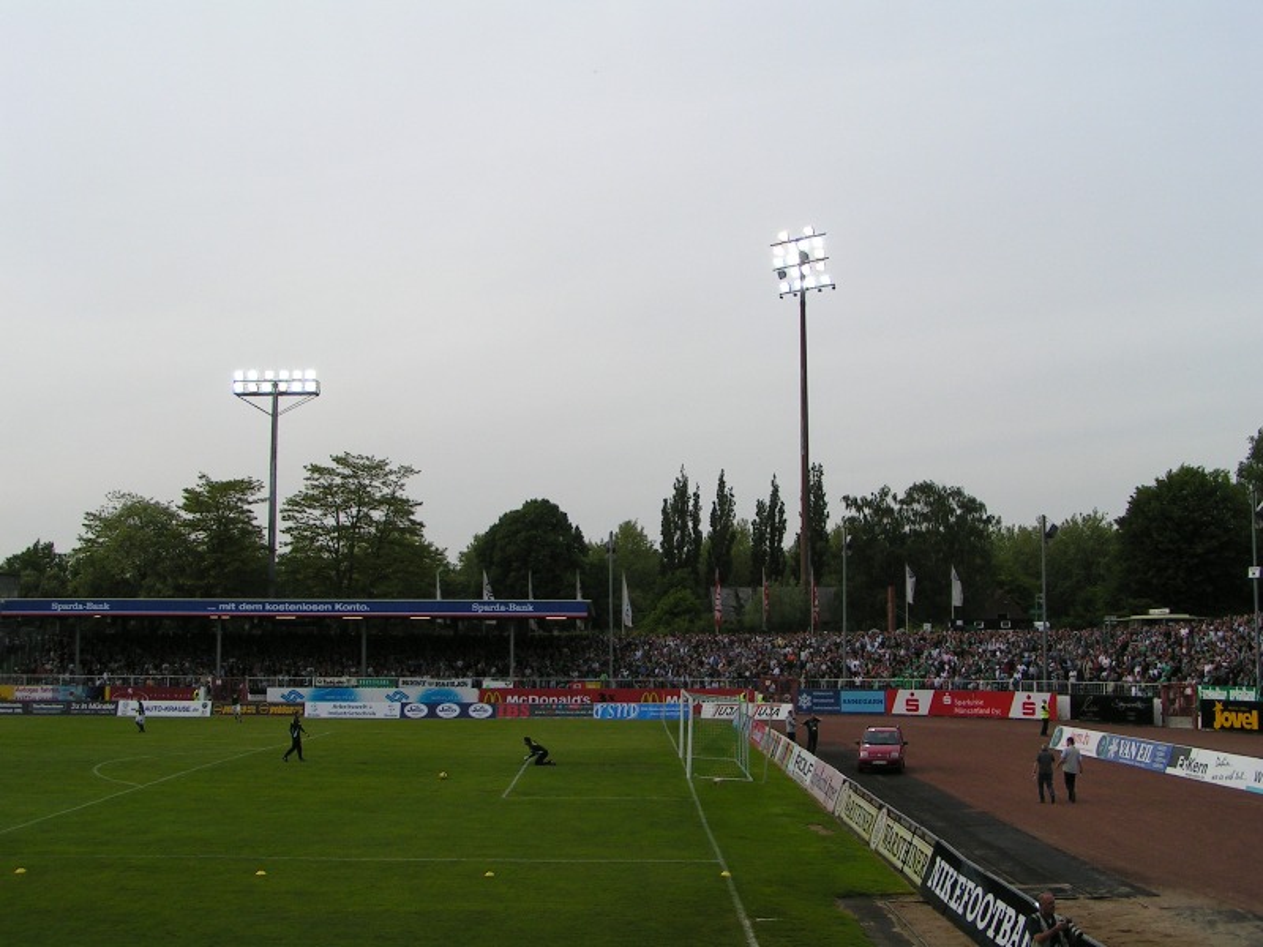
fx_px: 1386
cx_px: 632
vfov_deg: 37.7
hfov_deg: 49.0
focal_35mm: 38
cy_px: 474
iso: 50
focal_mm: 5.8
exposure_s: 1/400
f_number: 5.6
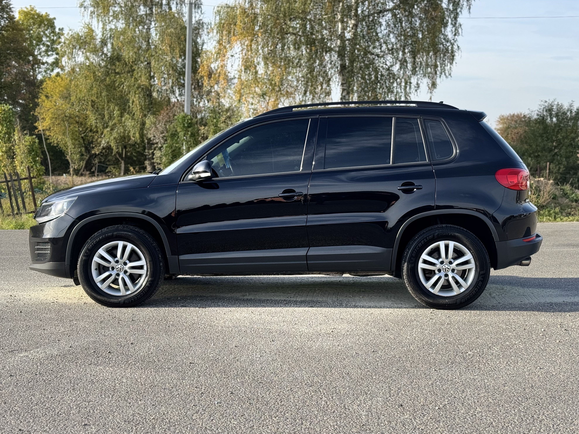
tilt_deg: -4.7
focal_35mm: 49
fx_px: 820
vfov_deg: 29.7
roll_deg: +0.5
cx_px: 286
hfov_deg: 38.9
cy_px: 214
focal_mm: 6.76
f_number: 1.78
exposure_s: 1/1724
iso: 64
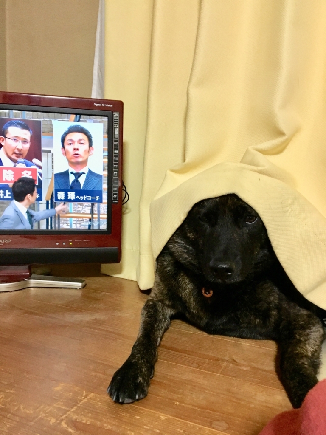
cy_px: 218
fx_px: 364
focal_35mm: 29
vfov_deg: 61.7
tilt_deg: -5.5
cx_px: 163
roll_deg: -1.9
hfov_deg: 48.2
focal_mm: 4.15
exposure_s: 1/20
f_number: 2.2
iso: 200
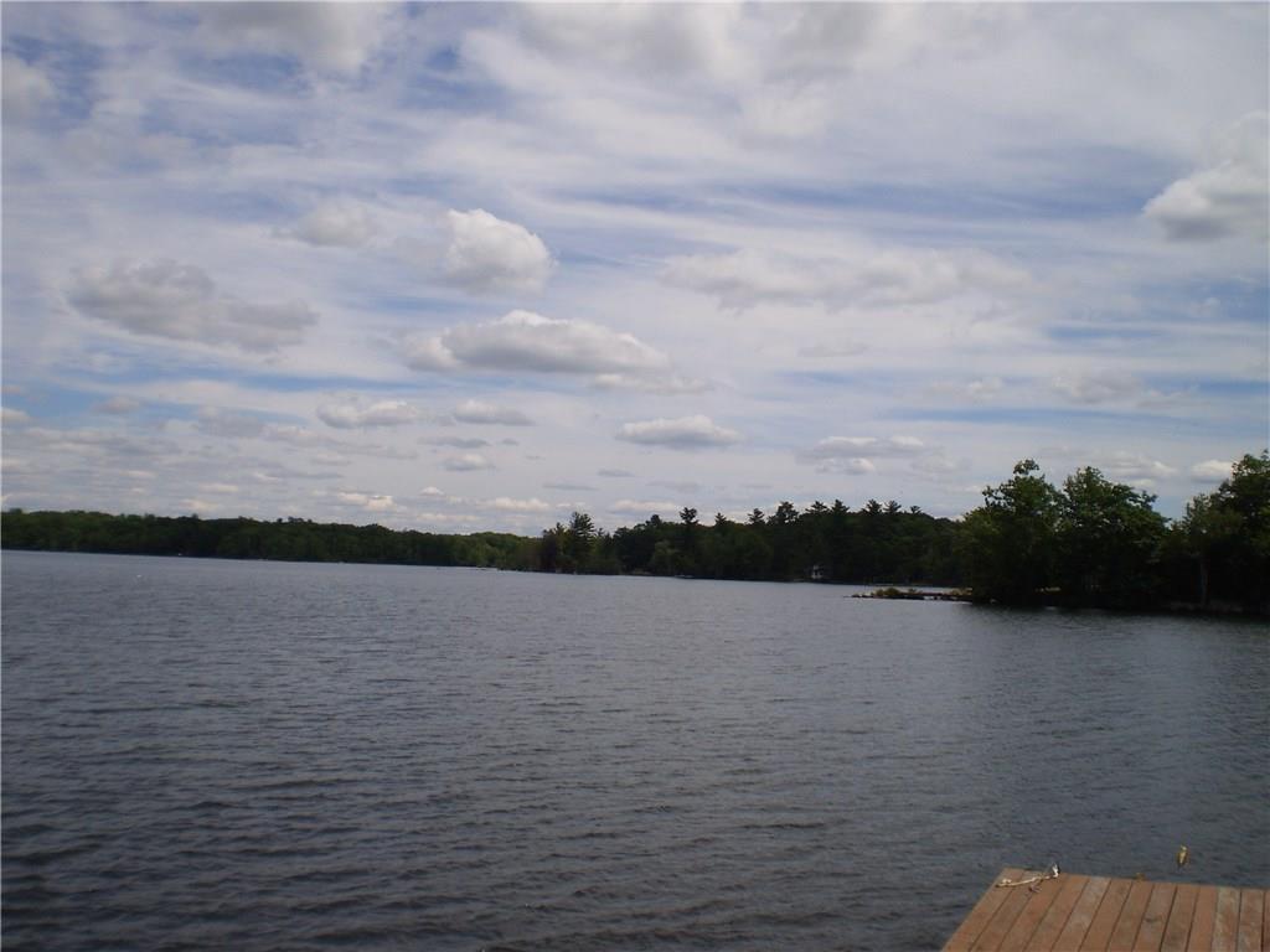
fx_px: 1321
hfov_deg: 51.4
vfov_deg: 39.7
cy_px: 476
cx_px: 635
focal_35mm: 36
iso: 64
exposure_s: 1/2000
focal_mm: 6.3
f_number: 4.6
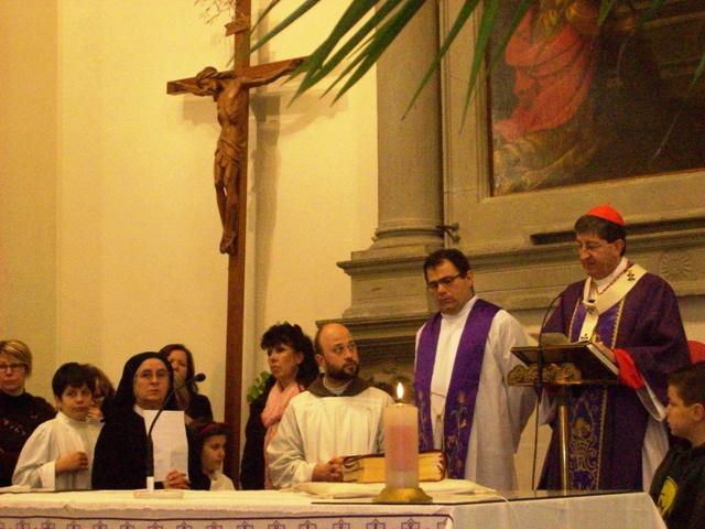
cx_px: 352
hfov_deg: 22.5
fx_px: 1772
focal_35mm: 87
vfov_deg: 17.0
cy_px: 264
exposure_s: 1/112
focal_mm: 14.3
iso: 800
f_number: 4.3
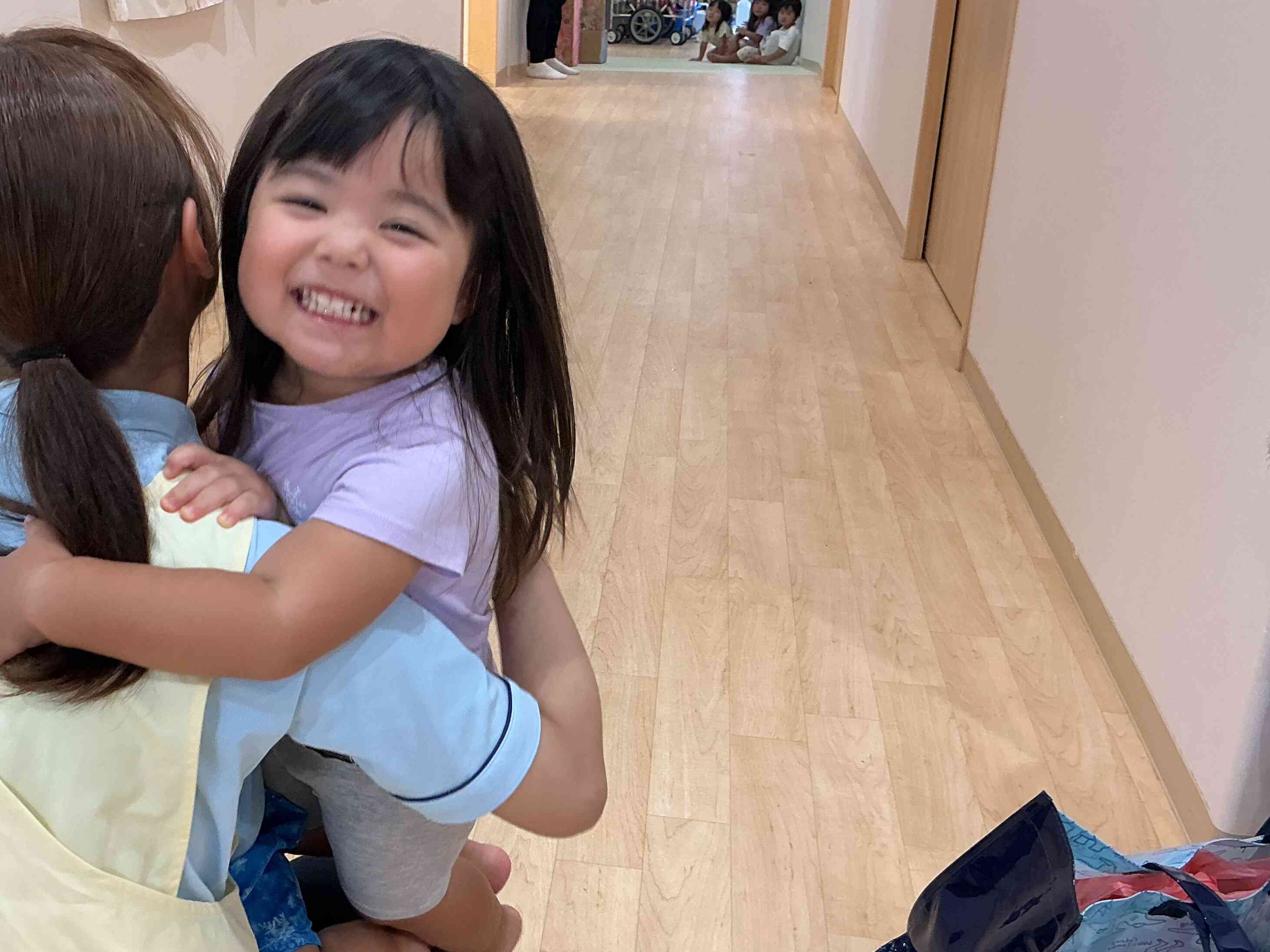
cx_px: 438
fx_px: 1467
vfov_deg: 36.0
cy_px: 496
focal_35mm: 40
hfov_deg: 46.2
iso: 50
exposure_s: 1/60
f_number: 1.8
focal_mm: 3
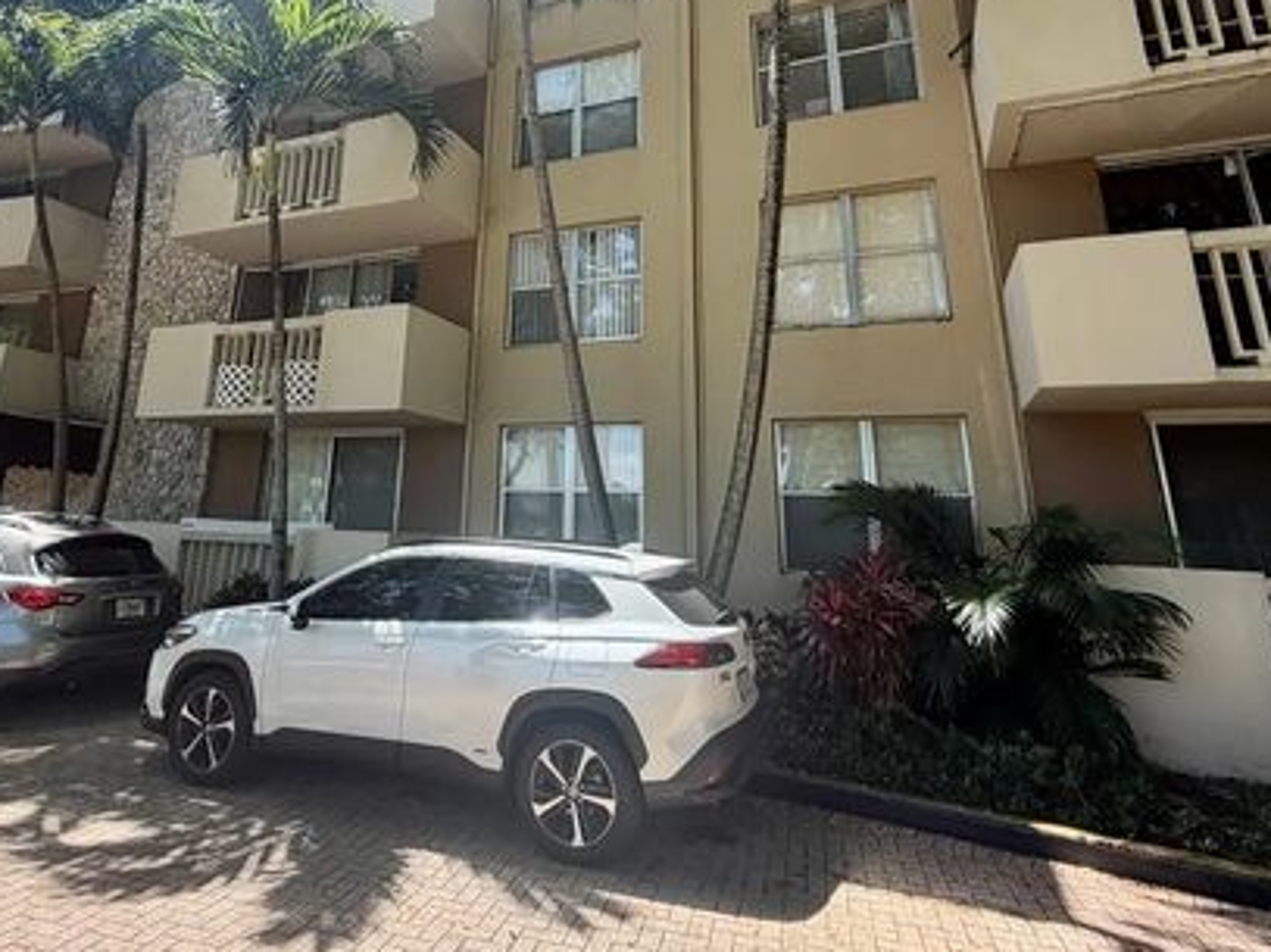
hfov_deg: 75.9
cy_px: 278
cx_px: 534
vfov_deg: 58.9
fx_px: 808
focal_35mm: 22
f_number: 2.2
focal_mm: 2.22
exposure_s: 1/502
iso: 64
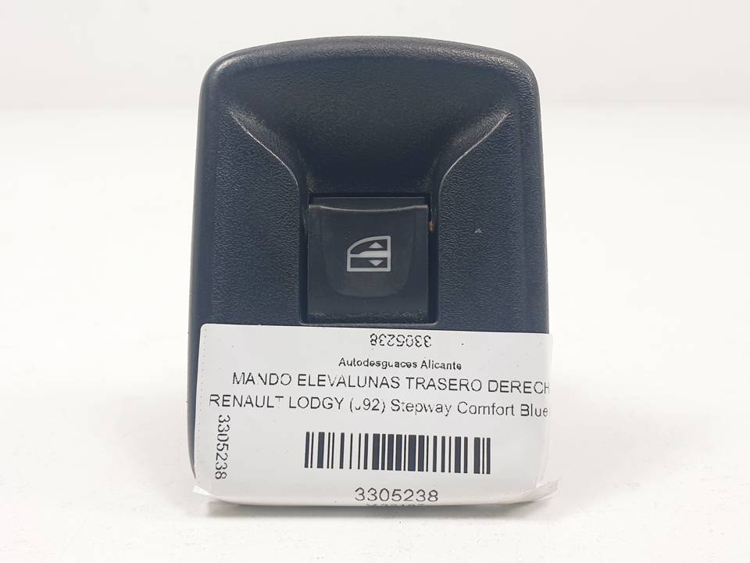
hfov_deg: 67.3
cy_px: 282
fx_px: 563
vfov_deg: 53.1
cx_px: 375
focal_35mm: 26
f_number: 2.4
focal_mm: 4.3
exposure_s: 1/239
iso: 50
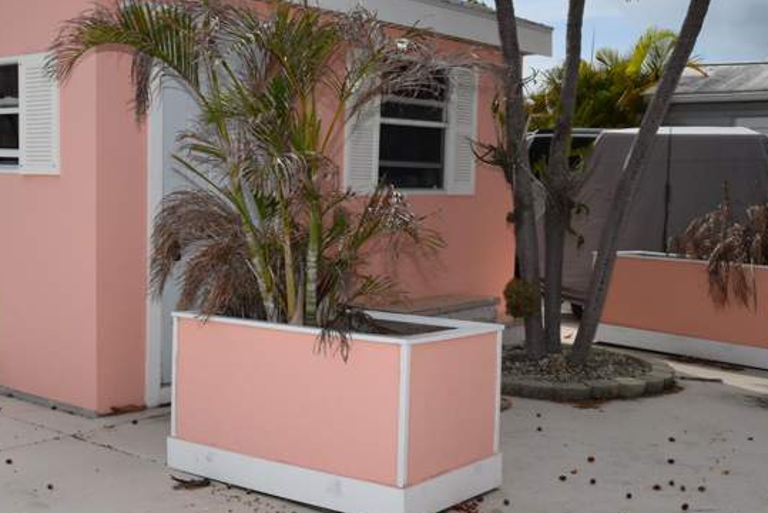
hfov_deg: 39.8
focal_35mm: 49
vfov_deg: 27.5
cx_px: 254
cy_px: 286
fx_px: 1046
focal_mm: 22
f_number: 13
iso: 100
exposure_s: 1/200
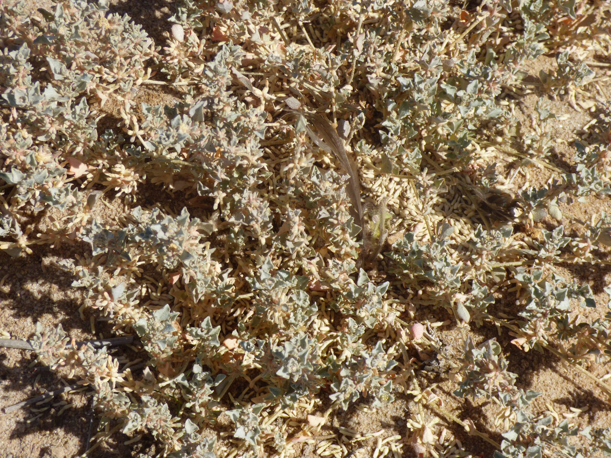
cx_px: 306
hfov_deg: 16.4
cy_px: 229
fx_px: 2118
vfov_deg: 12.3
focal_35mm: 120
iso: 100
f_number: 5
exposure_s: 1/800
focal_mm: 19.62
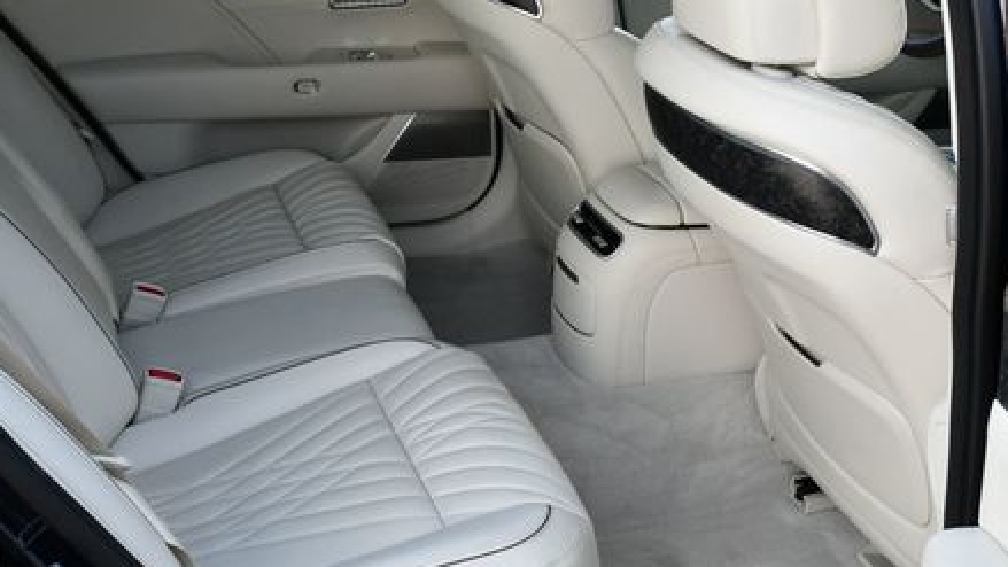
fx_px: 1470
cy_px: 289
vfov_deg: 21.8
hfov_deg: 37.8
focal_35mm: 55
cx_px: 432
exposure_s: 1/250
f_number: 5
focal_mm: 18
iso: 400
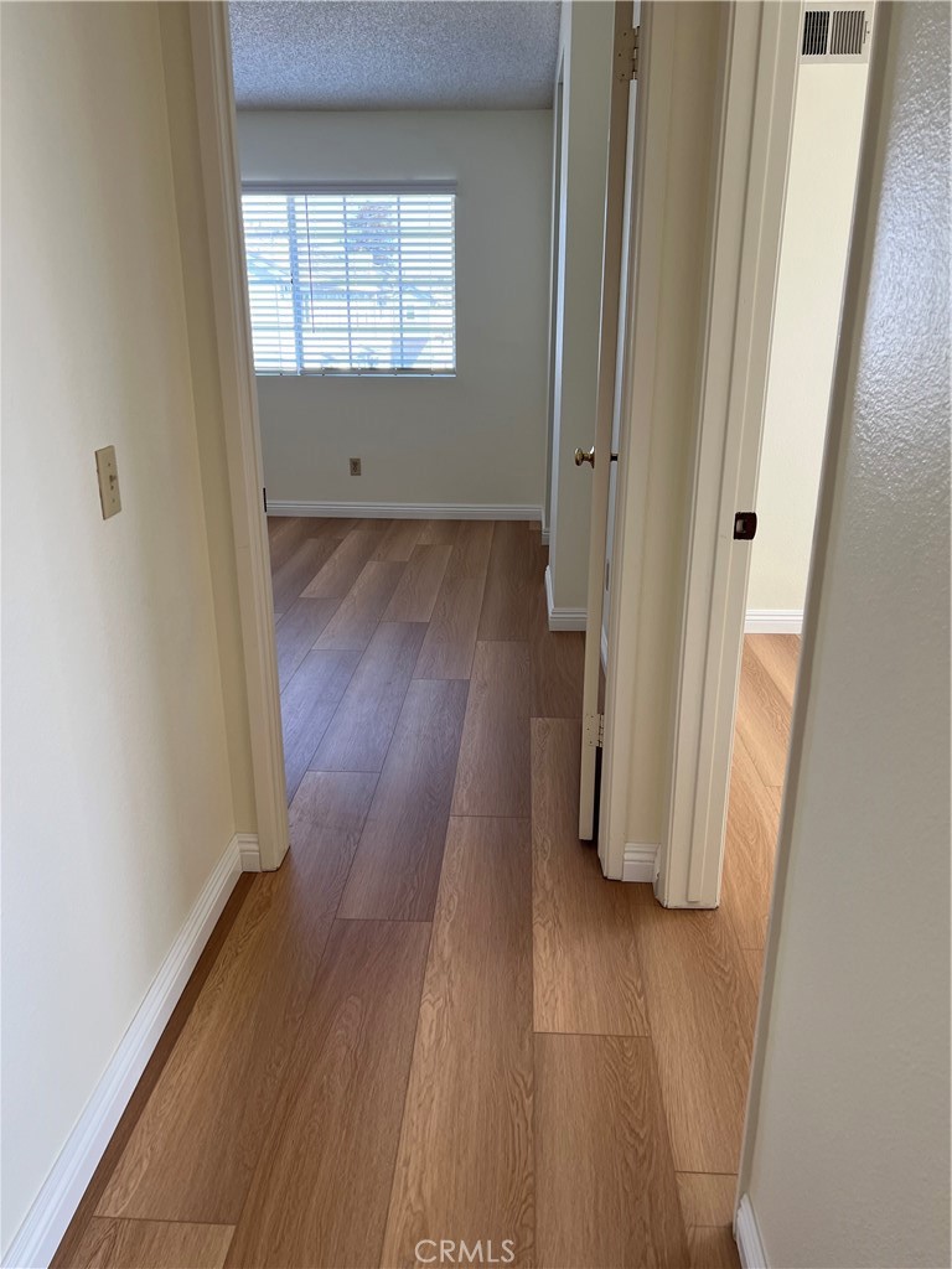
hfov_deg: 53.1
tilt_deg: -19.7
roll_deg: +0.5
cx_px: 476
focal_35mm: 26
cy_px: 634
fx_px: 953
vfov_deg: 67.3
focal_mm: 5.7
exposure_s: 1/145
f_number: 1.5
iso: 64
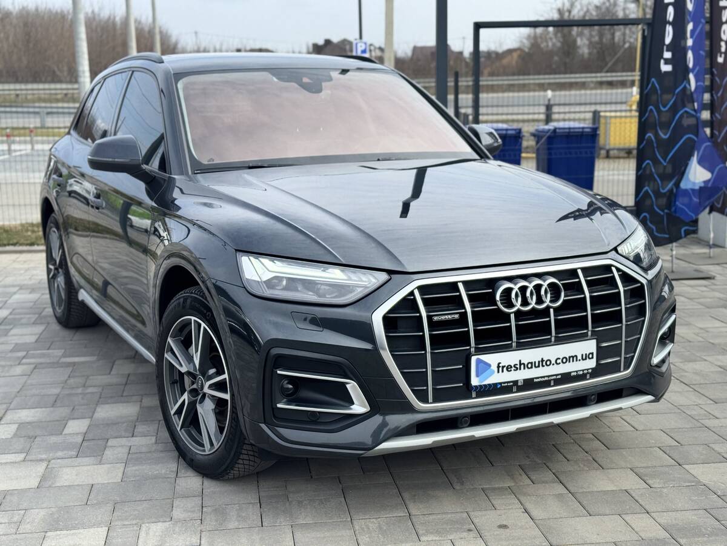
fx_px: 1008
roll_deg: +0.6
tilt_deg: -12.3
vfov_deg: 30.3
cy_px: 273
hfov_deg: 39.7
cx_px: 364
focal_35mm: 48
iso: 64
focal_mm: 6.76
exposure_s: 1/1923
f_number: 1.78
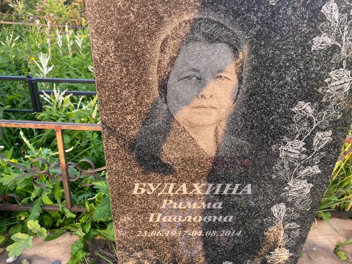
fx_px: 264
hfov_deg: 67.3
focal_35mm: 26
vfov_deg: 53.1
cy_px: 132
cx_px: 176
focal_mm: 4.25
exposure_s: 1/130
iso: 32
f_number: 1.8
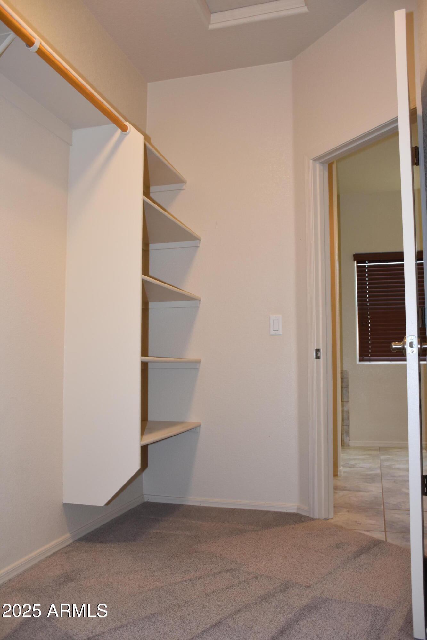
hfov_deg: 43.6
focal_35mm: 30
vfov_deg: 61.9
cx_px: 214
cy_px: 320
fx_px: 534
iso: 640
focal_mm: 20
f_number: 4
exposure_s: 1/60
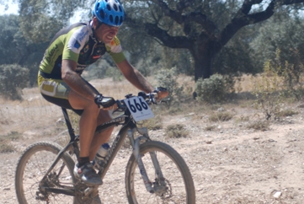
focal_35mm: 140
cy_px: 113
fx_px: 1181
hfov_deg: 14.7
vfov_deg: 9.9
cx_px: 158
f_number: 4.5
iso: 200
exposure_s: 1/320
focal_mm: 75
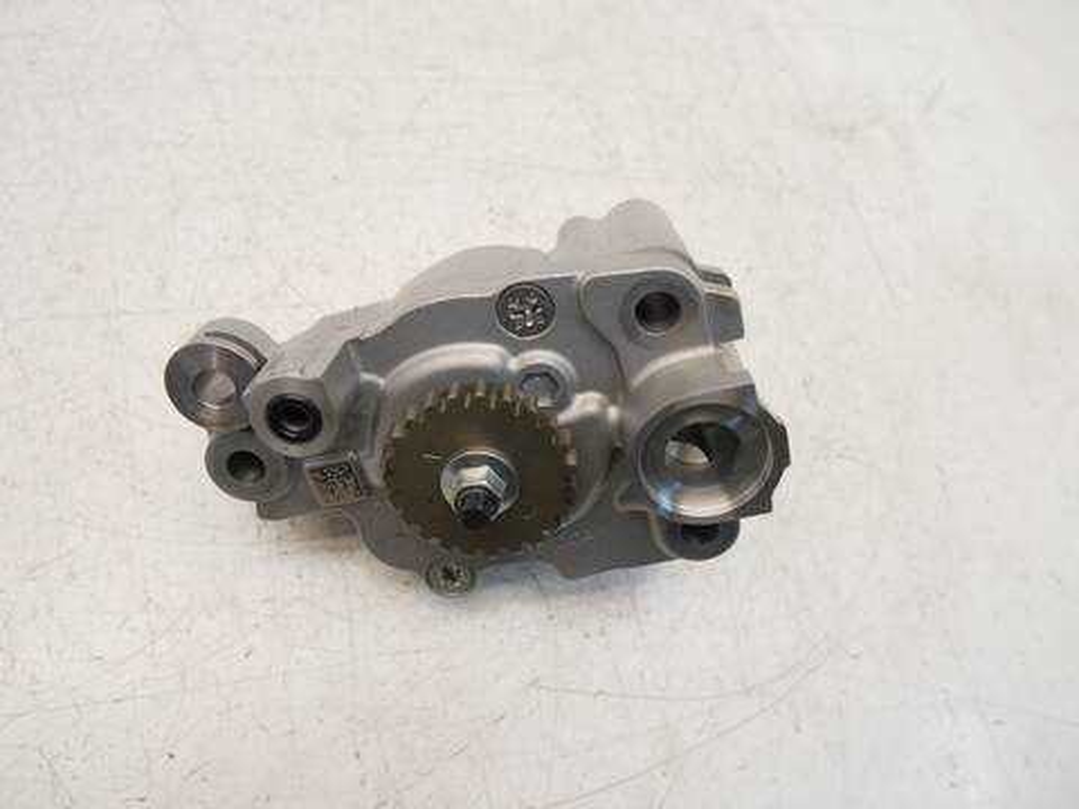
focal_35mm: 24
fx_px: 748
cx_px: 540
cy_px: 404
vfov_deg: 56.8
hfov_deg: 71.6
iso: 400
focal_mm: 12
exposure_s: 1/60
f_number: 3.5
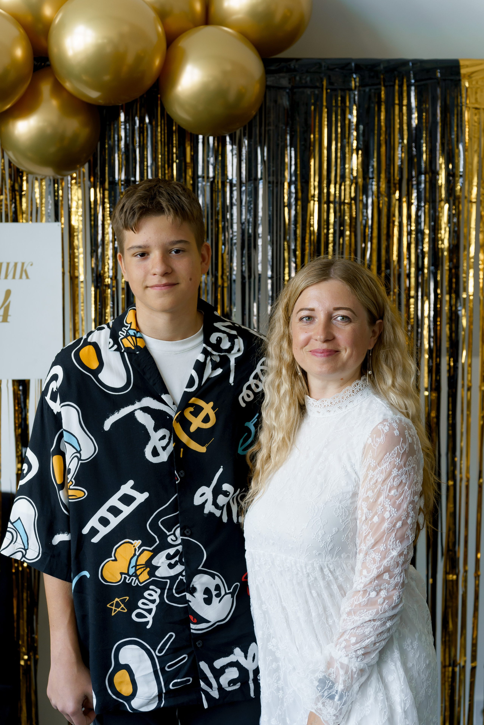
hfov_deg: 19.5
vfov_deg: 28.8
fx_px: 1412
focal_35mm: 70
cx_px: 242
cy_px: 362
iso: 640
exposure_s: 1/125
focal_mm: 70
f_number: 3.2
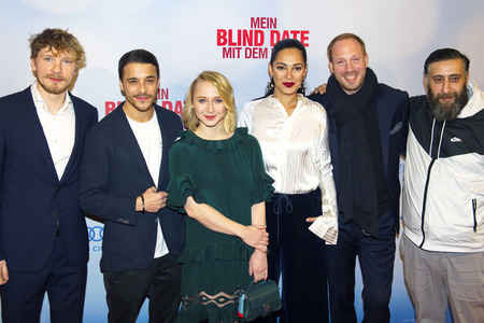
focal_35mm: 38
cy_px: 162
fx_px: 511
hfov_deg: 50.7
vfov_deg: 35.1
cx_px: 242
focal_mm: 38
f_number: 6.3
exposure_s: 1/125
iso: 1000
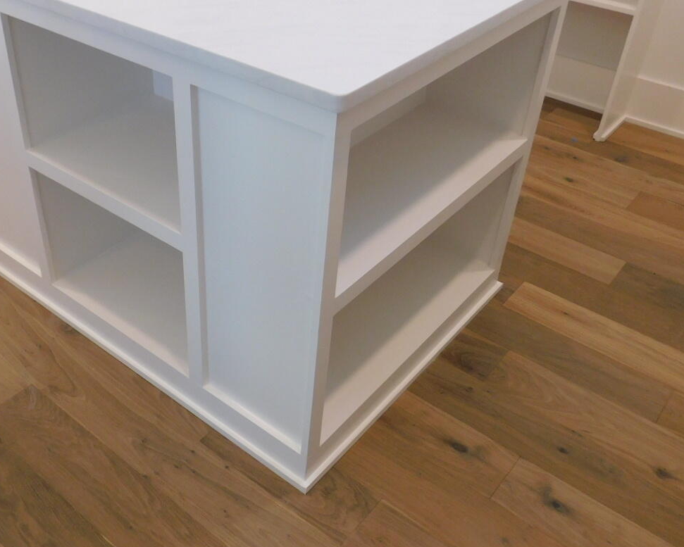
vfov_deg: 40.1
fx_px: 749
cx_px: 251
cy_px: 253
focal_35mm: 37
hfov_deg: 48.6
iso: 200
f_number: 3
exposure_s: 1/30
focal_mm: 4
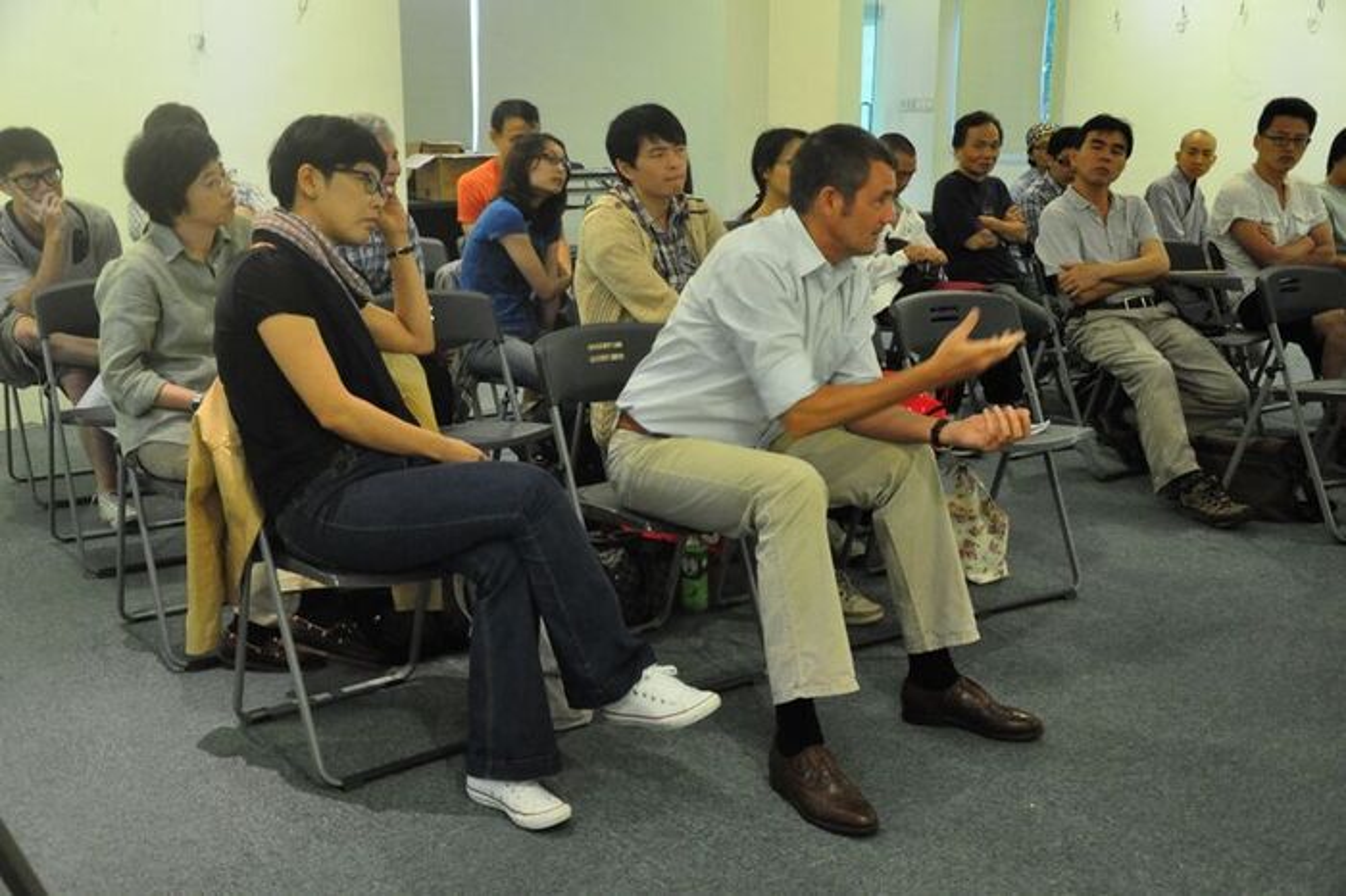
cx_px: 673
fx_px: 1457
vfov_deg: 34.2
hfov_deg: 49.6
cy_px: 448
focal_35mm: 39
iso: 3200
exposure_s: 1/45
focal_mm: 26
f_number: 4
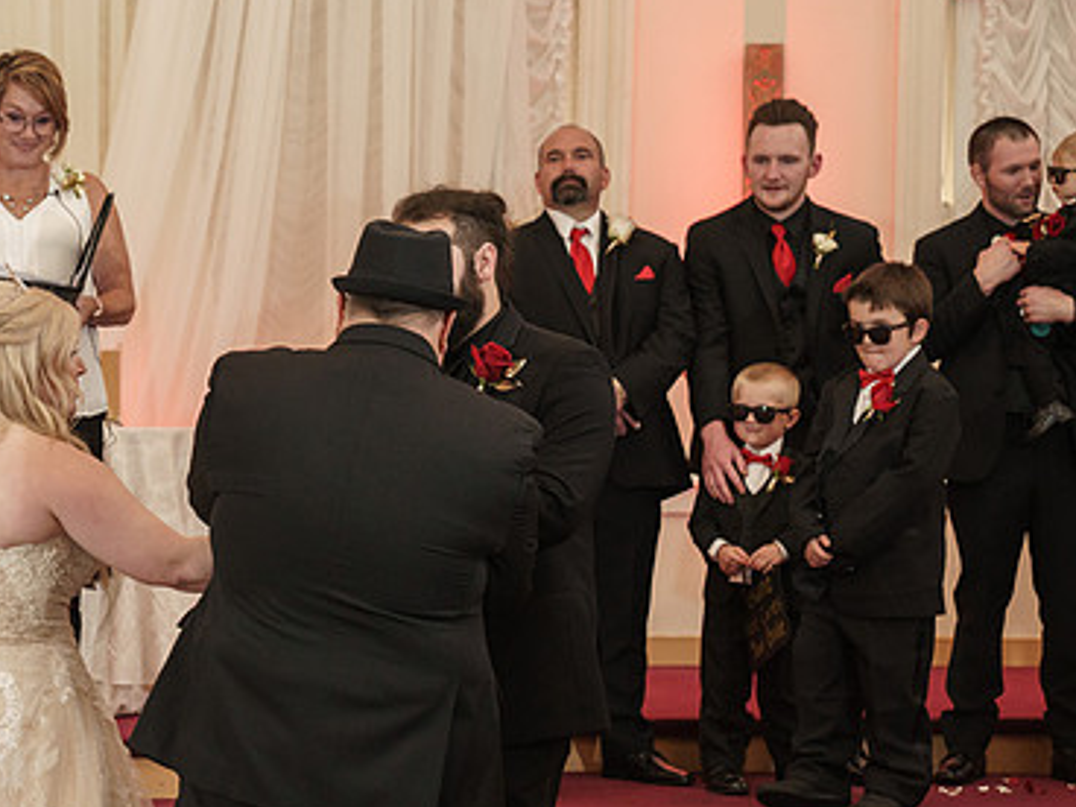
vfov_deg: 14.0
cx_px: 310
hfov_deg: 18.5
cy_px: 501
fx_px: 3295
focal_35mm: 106
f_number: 4
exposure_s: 1/160
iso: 2000
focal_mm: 70
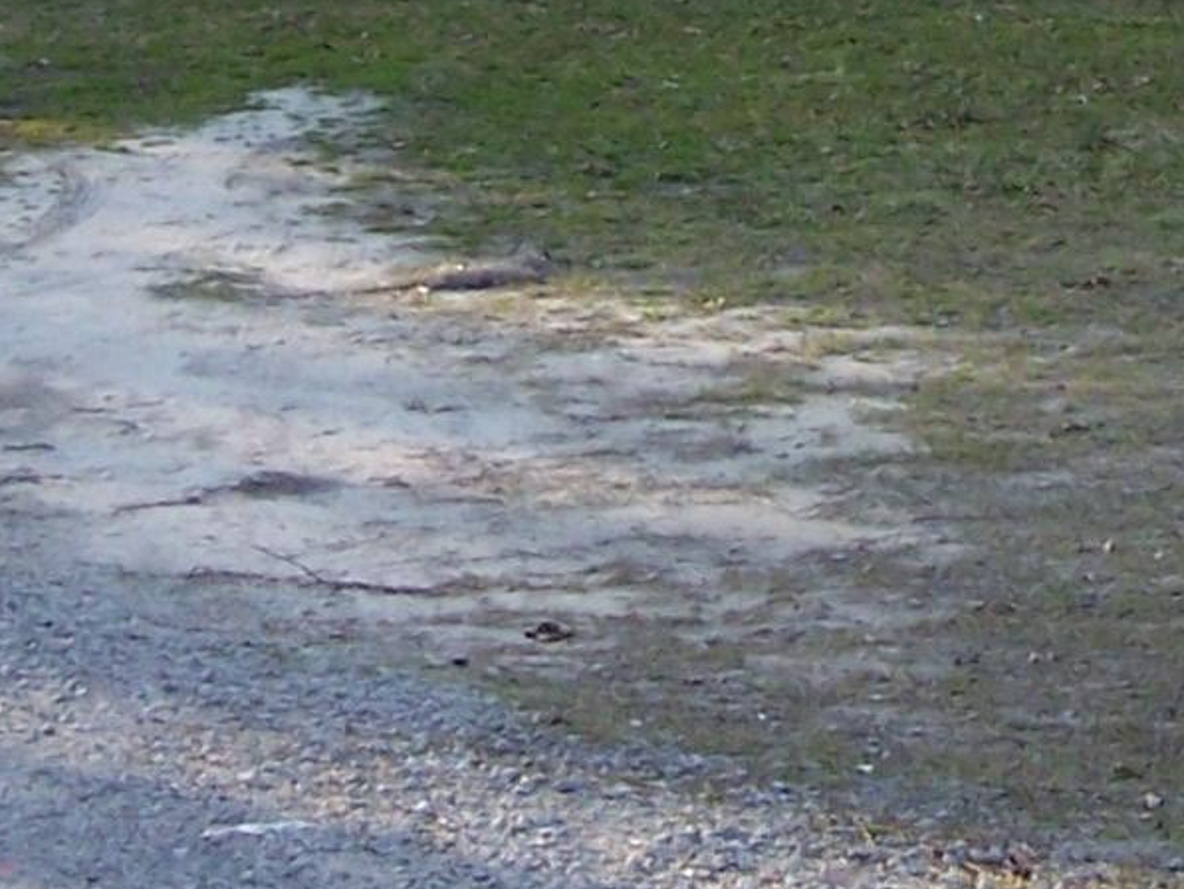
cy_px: -323
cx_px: 599
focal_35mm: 164
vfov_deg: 8.9
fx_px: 5611
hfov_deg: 12.0
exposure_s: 1/180
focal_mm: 6.3
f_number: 2.8
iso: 80
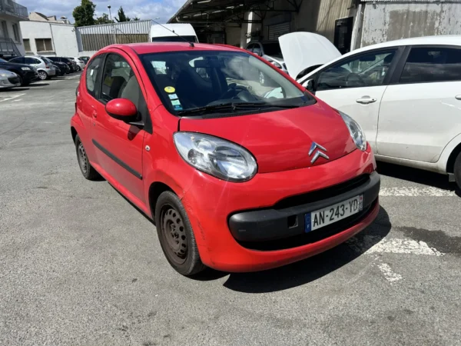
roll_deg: +2.5
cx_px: 230
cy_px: 173
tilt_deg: -19.9
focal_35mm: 26
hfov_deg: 67.3
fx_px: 346
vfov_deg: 53.1
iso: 50
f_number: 1.5
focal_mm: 5.7
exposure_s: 1/4630
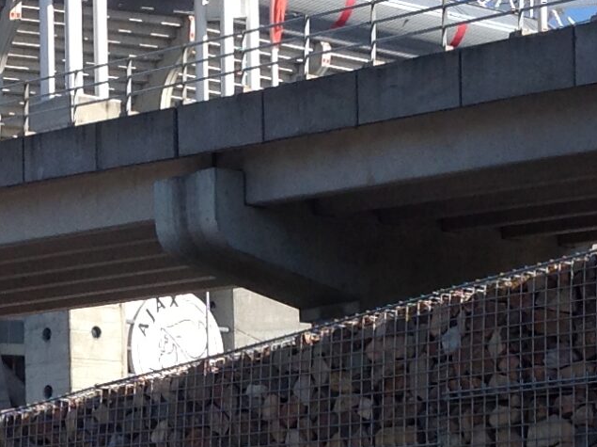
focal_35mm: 141
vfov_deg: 10.4
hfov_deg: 13.8
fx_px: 2429
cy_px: 454
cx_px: -1
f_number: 2.4
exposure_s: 1/1259
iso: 50
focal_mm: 4.28
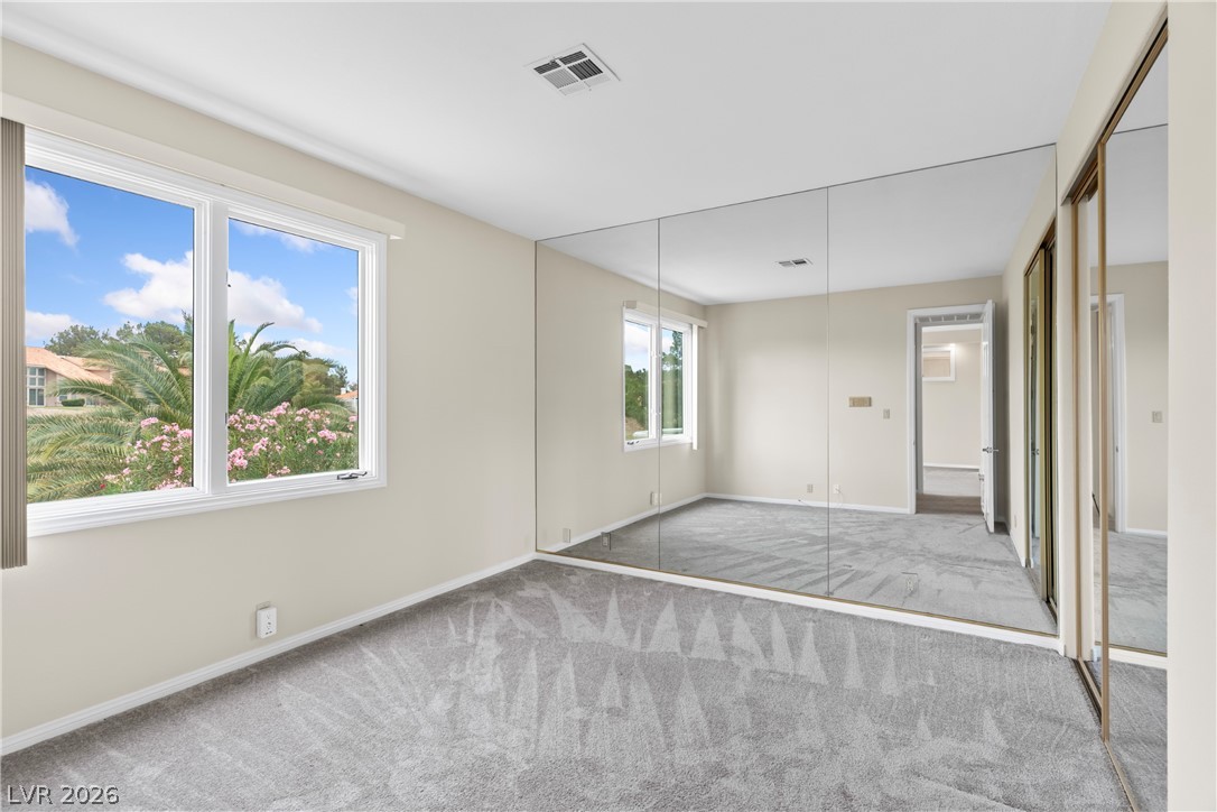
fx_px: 575
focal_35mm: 17
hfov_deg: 93.3
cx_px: 608
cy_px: 406
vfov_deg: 70.4
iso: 400
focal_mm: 17
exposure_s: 1/5
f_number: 8
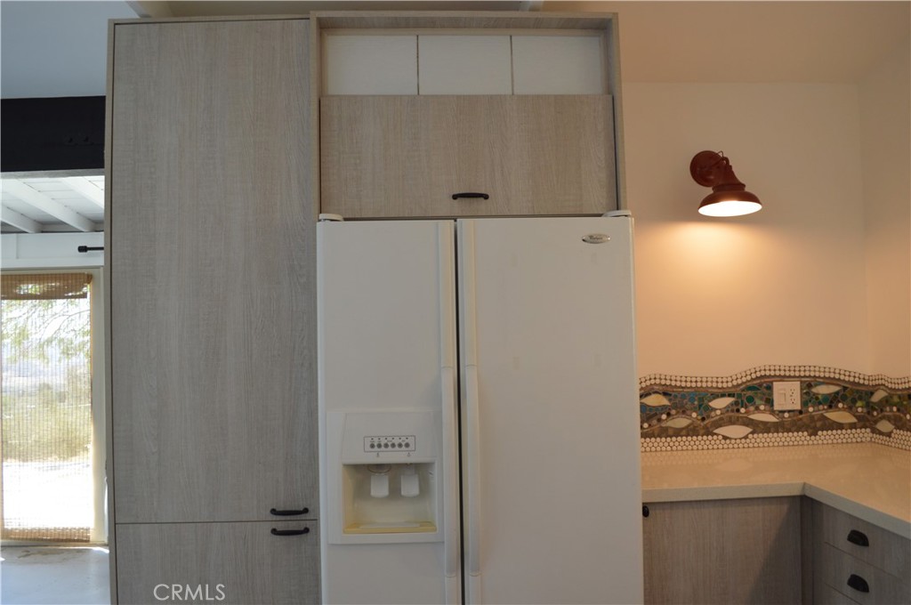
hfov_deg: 67.4
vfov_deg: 47.8
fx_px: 682
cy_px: 302
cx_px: 456
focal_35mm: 27
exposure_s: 1/80
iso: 400
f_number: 4.5
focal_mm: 18
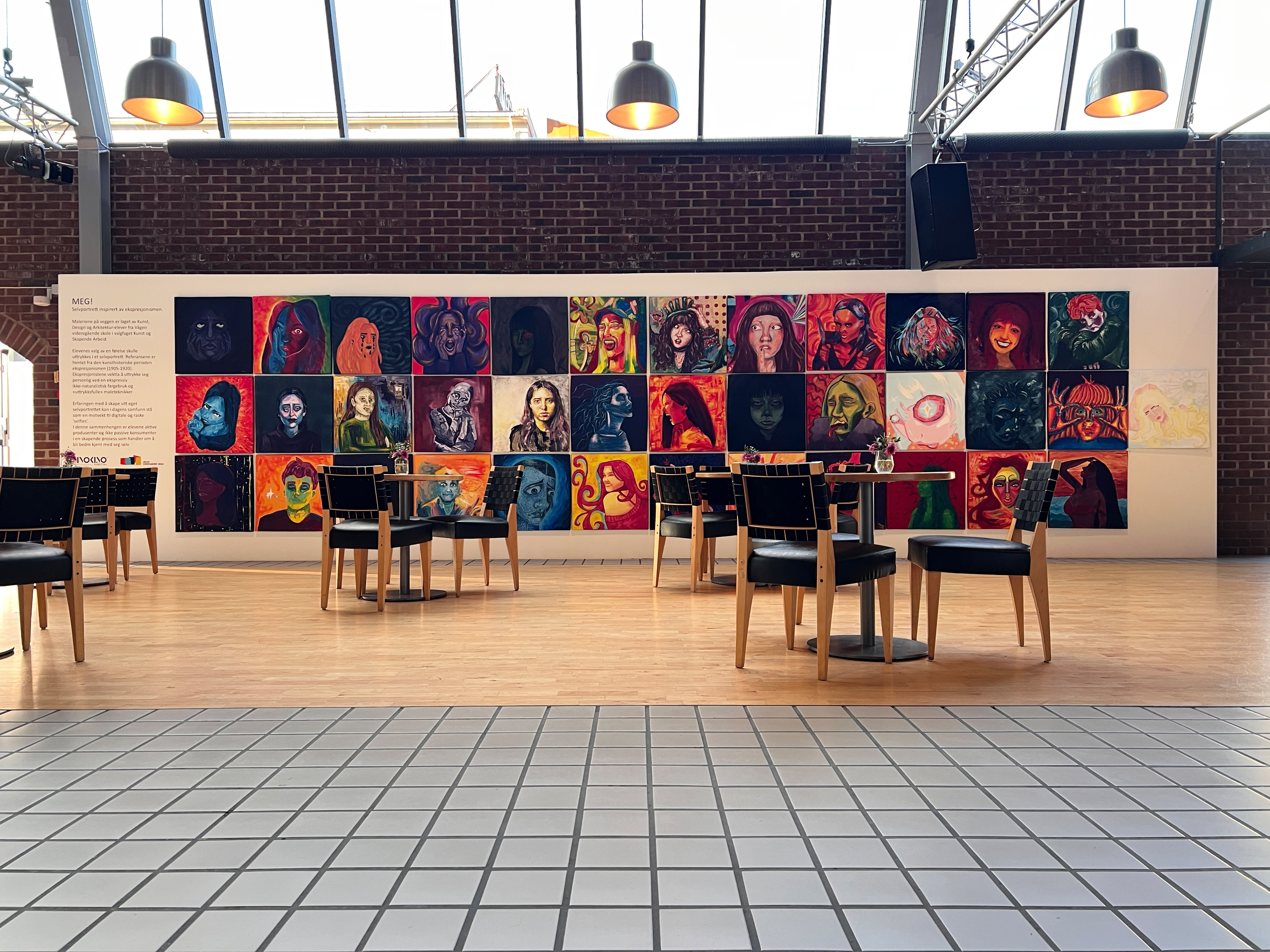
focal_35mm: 26
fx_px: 954
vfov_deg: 53.1
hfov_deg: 67.3
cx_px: 635
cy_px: 476
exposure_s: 1/50
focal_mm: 5.7
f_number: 1.5
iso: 80
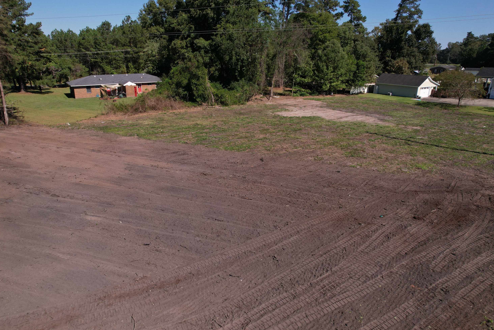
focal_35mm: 23
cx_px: 237
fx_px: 316
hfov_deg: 76.1
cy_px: 164
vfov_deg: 55.1
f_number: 2.8
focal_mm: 8.38
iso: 100
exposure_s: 1/2000
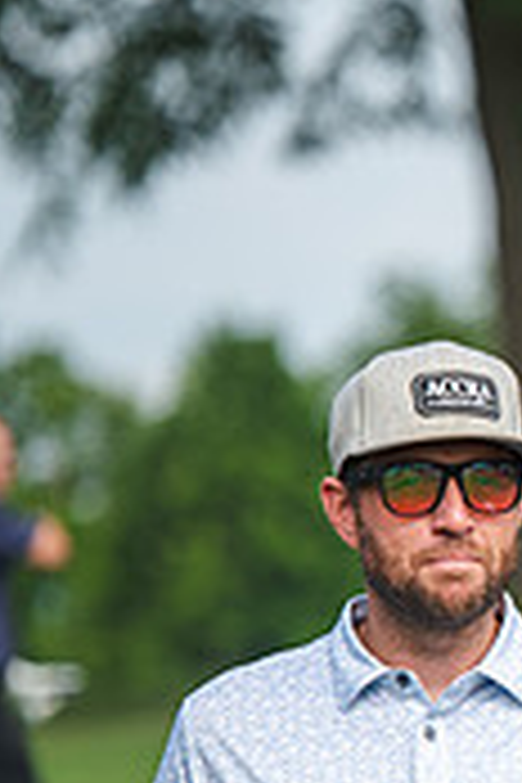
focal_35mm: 517
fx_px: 11244
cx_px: 1251
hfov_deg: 2.6
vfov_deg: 4.0
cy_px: 758
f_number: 3.2
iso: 80
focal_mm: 155
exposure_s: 1/640
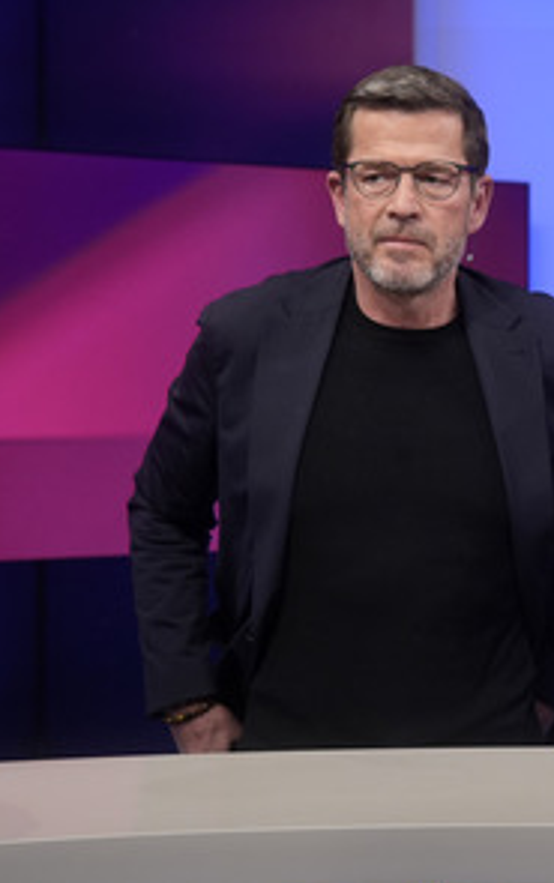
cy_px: 443
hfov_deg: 17.7
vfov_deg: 29.3
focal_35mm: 70
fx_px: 1687
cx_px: 669
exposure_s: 1/250
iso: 640
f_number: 2.2
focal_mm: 30
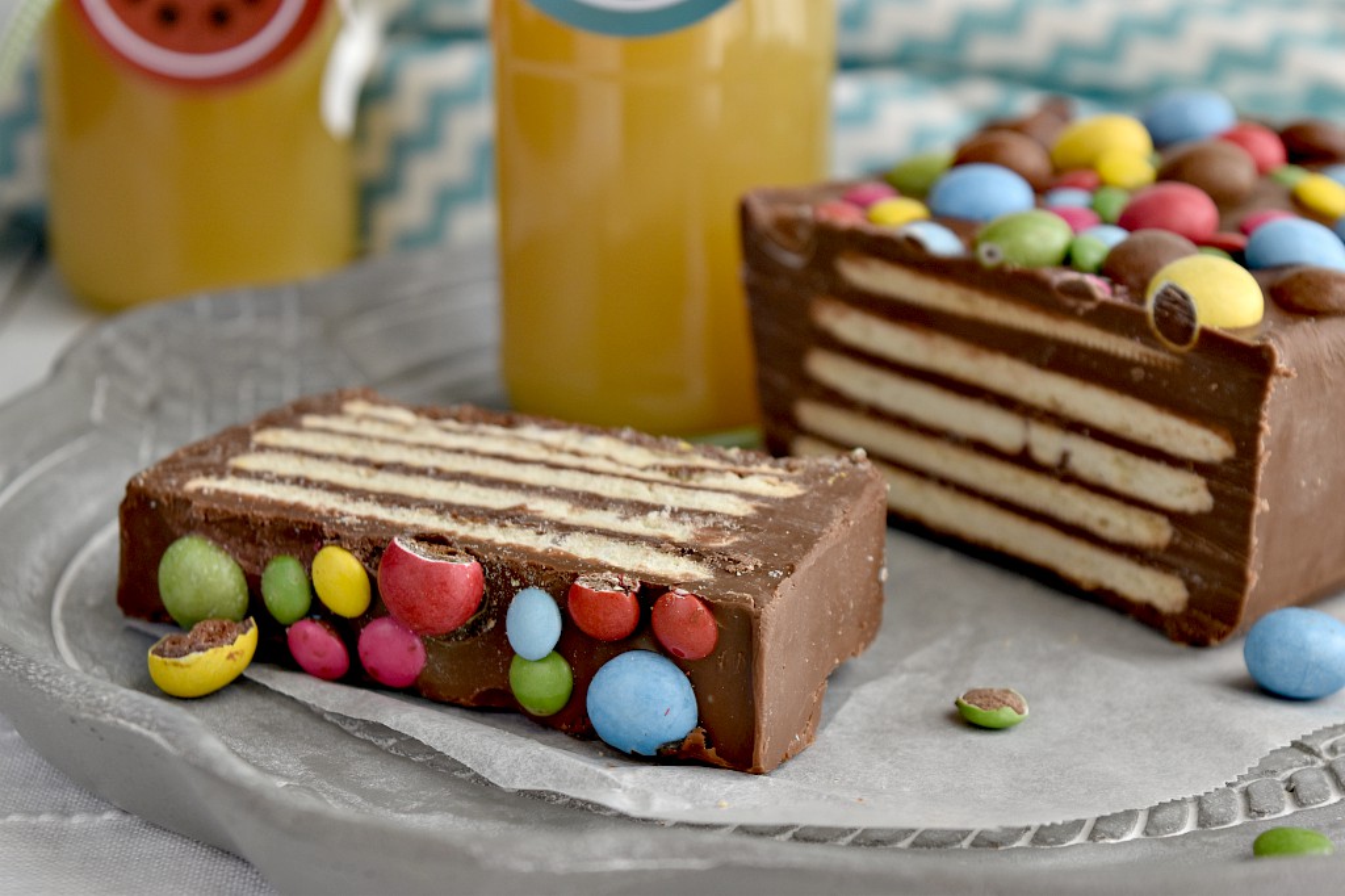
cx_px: 672
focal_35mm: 78
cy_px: 448
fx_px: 2913
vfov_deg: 17.5
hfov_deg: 26.0
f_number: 5.6
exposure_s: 1/200
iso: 100
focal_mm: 52
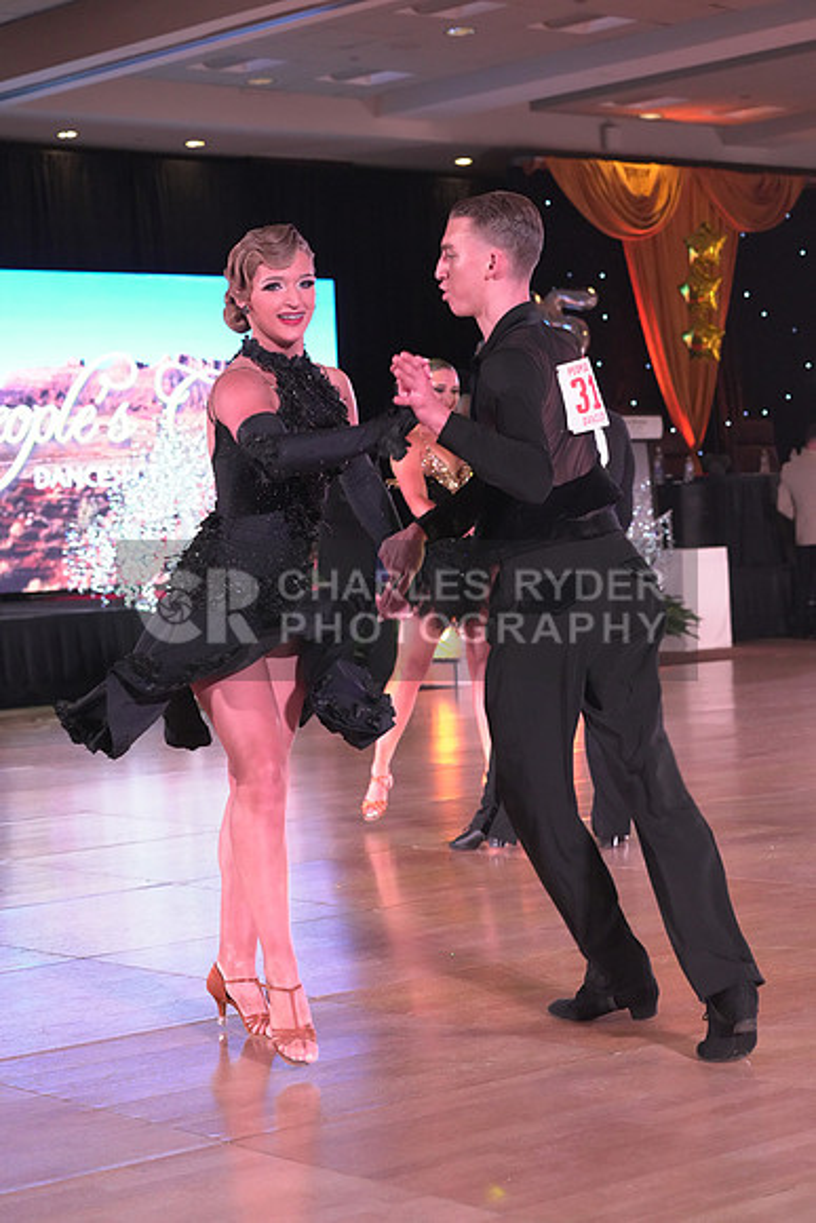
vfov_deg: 27.3
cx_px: 408
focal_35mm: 74
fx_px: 2514
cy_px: 612
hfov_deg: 18.4
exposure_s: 1/320
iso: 5000
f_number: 5.6
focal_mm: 74
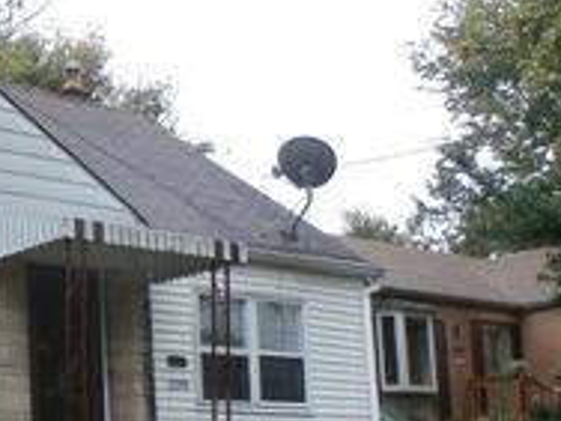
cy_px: 373
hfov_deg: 25.3
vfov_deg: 21.2
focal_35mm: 68
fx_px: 1102
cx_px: -131
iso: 100
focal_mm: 4.5
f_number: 3
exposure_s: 1/80
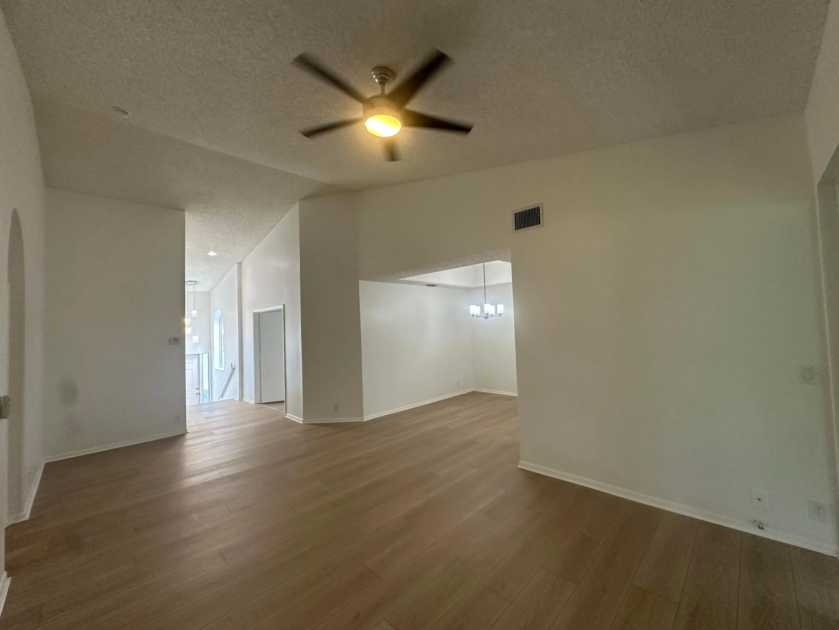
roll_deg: +1.4
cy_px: 315
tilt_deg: +2.2
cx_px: 420
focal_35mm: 14
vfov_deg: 85.7
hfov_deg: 102.1
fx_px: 339
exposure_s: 1/120
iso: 250
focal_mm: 2.22
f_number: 2.2
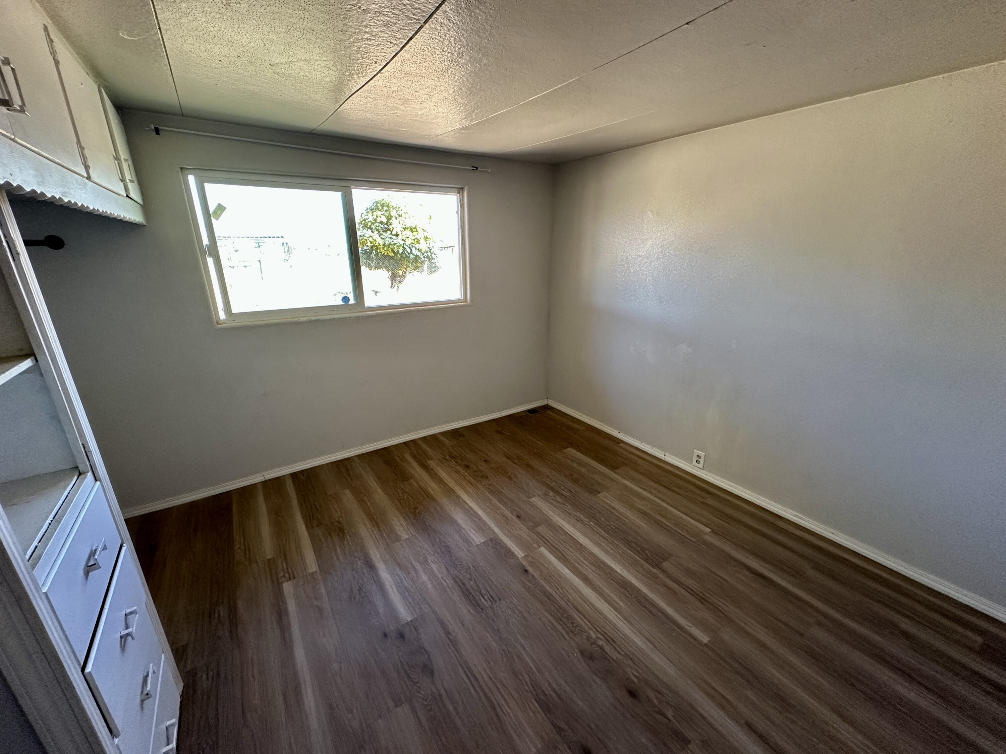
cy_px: 377
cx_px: 503
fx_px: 407
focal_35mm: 14
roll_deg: +0.0
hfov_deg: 102.1
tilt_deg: -16.9
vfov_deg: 85.7
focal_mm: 2.22
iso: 160
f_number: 2.2
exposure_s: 1/99
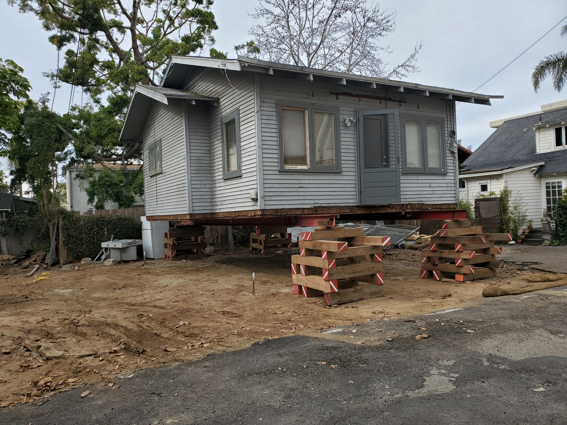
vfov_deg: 53.1
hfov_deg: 67.3
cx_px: 284
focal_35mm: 26
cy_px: 212
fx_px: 426
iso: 50
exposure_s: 1/941
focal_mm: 4.3
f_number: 2.4
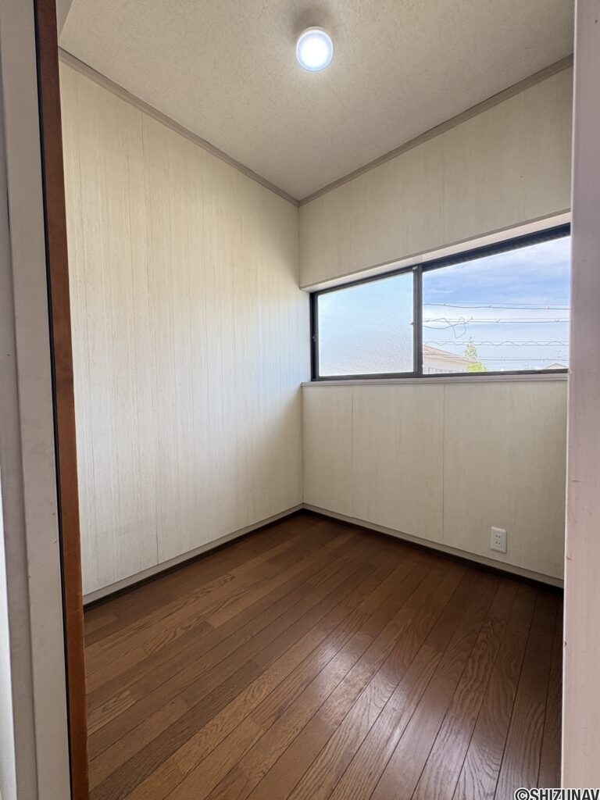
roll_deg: +0.0
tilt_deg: -2.5
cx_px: 300
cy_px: 400
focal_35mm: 14
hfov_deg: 85.7
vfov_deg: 102.1
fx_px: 324
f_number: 2.2
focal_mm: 2.22
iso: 64
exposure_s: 1/117
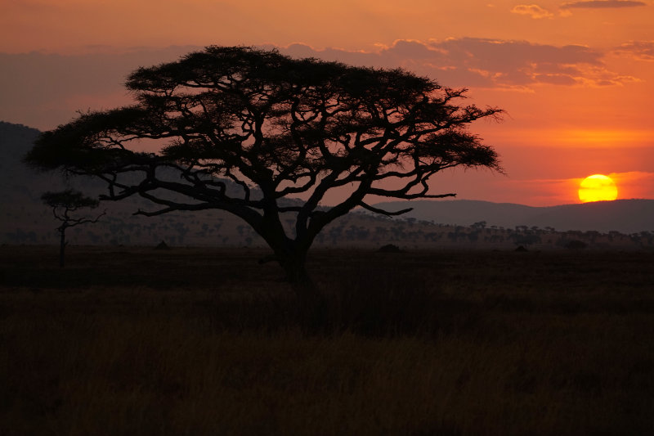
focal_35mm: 214
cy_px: 218
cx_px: 327
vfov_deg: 6.4
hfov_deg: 9.6
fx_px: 3896
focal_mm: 143
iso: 125
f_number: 5
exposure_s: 1/250
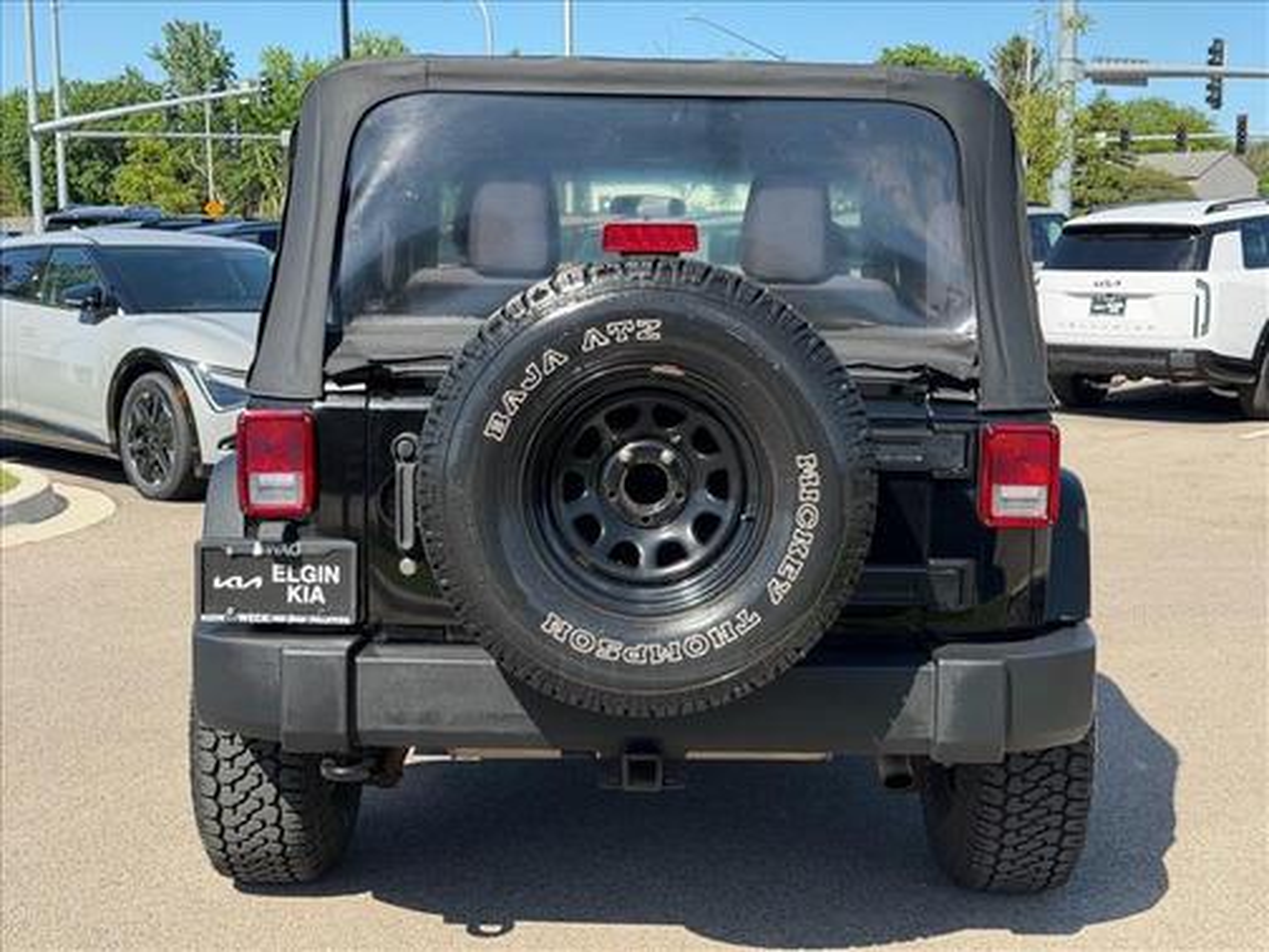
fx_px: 1760
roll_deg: -0.1
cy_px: 476
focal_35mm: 48
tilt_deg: -9.1
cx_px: 634
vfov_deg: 30.3
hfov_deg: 39.7
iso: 100
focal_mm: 6.76
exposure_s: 1/2208
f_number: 1.78
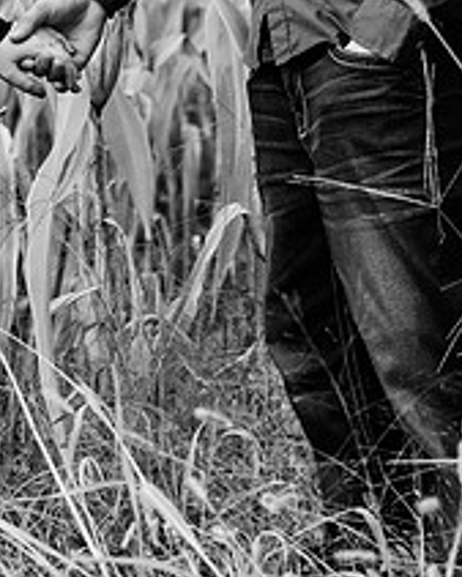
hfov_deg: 9.7
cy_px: 284
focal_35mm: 158
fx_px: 2699
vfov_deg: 12.2
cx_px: 23
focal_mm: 58
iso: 400
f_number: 3.2
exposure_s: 1/200
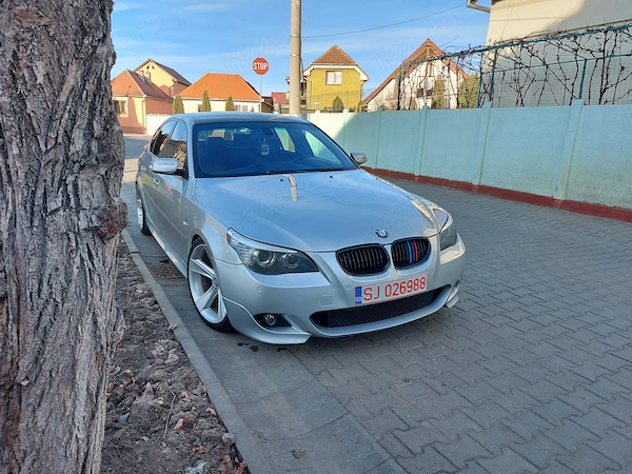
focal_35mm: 24
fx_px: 438
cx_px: 316
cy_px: 237
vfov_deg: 56.8
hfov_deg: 71.6
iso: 32
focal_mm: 5.23
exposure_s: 1/208
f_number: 1.8
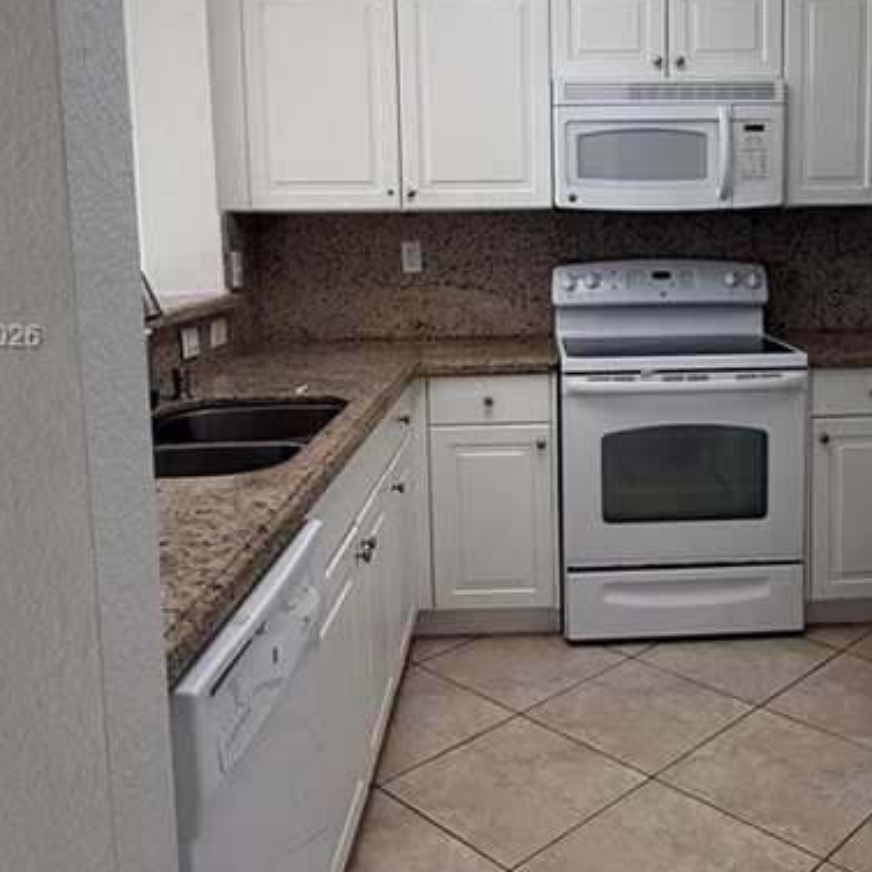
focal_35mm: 35
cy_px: 338
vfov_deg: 46.9
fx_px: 997
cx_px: 585
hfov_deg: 46.4
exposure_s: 1/120
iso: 200
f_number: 2.2
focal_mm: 2.22
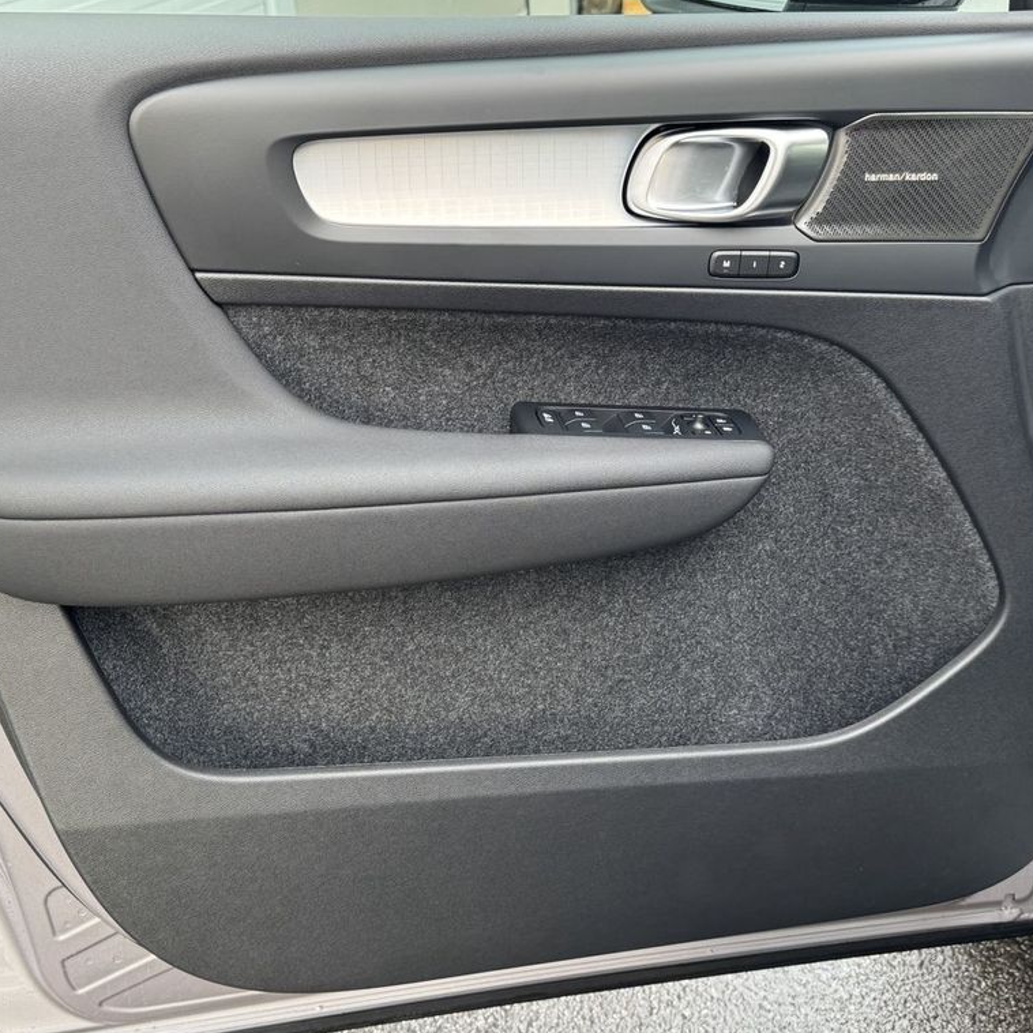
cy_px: 515
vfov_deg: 39.2
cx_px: 472
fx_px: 1452
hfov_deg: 39.1
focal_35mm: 43
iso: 125
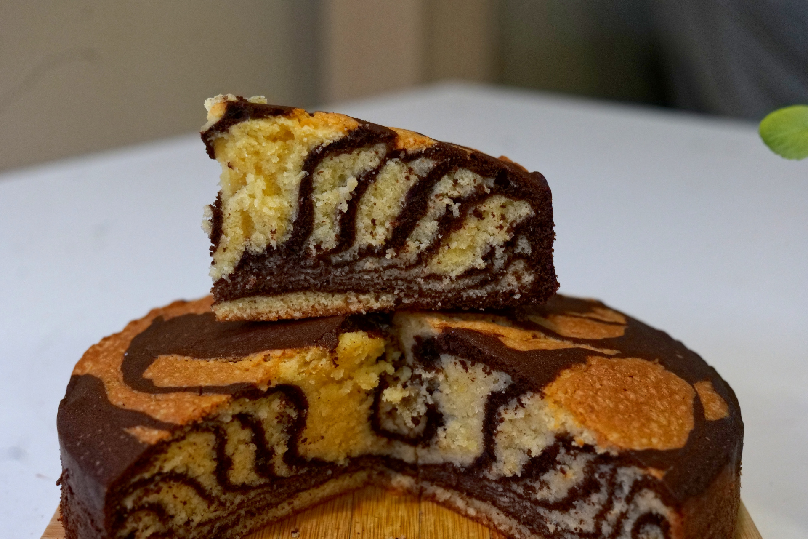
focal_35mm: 60
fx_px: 1347
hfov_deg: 33.4
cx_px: 404
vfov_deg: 22.6
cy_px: 270
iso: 6400
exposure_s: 1/60
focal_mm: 60
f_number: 7.1
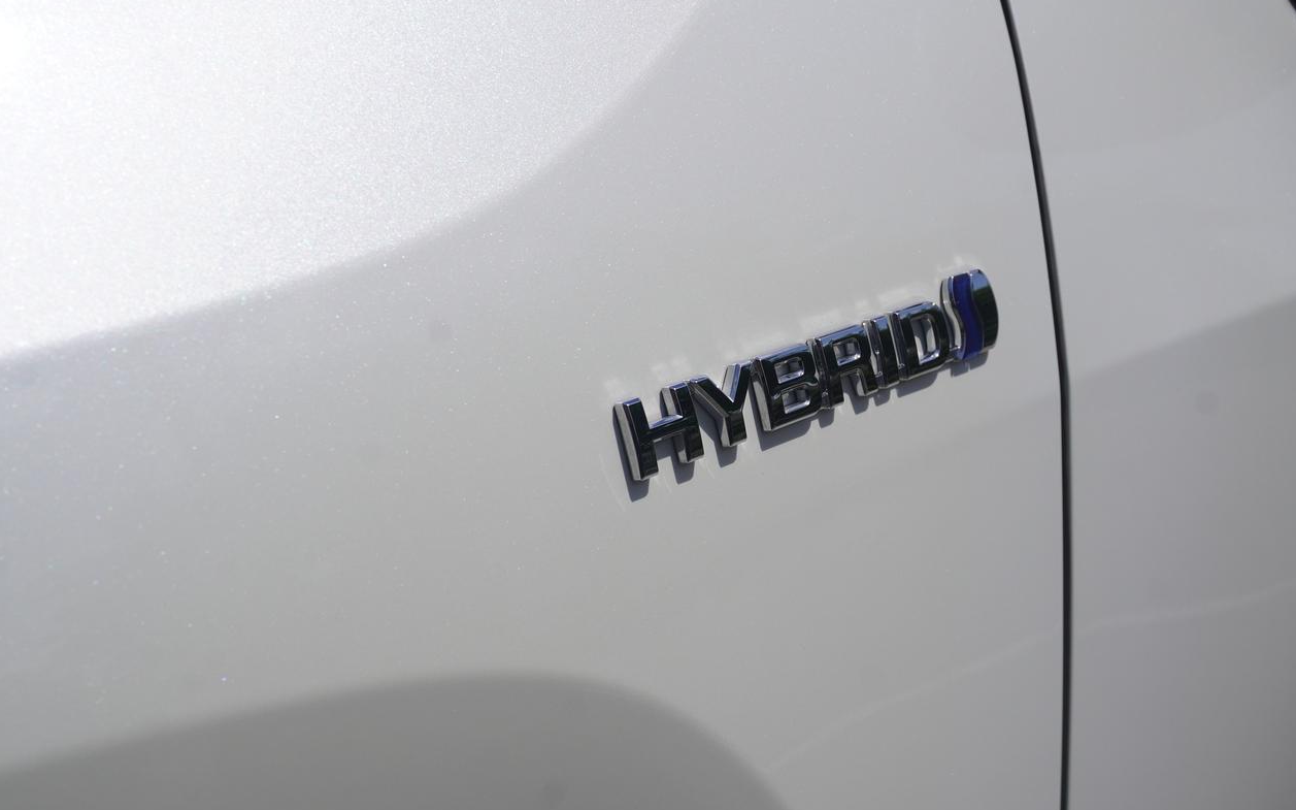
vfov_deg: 23.7
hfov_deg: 37.2
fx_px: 1925
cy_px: 432
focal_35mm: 55
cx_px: 640
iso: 100
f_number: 9
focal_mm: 35
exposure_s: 1/640
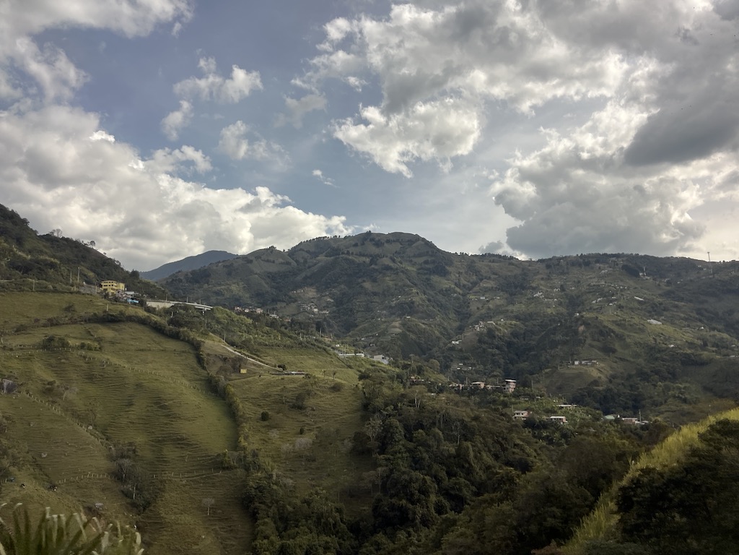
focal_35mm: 26
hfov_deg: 67.3
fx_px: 555
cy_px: 278
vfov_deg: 53.1
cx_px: 370
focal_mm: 5.1
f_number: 1.6
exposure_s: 1/129
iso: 32
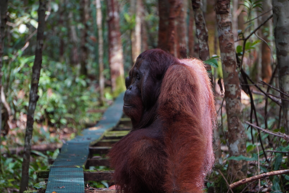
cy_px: 96
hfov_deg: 6.5
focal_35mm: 315
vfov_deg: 4.4
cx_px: 144
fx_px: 2530
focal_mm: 210
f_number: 6.3
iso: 400
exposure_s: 1/25
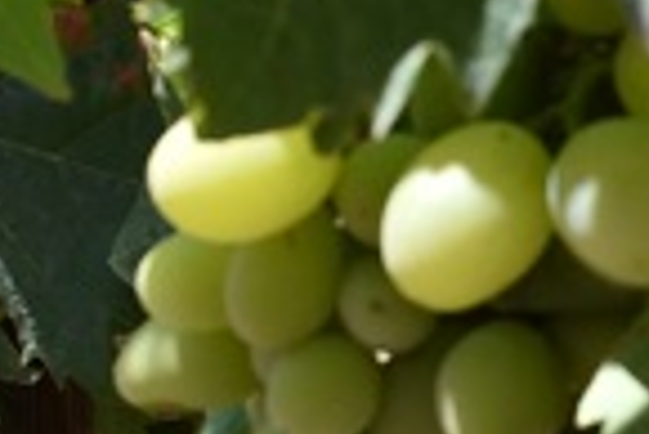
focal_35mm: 124
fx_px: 2238
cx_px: 694
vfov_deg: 10.8
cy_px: 570
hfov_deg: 16.1
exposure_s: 1/500
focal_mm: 24
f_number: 11
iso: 640
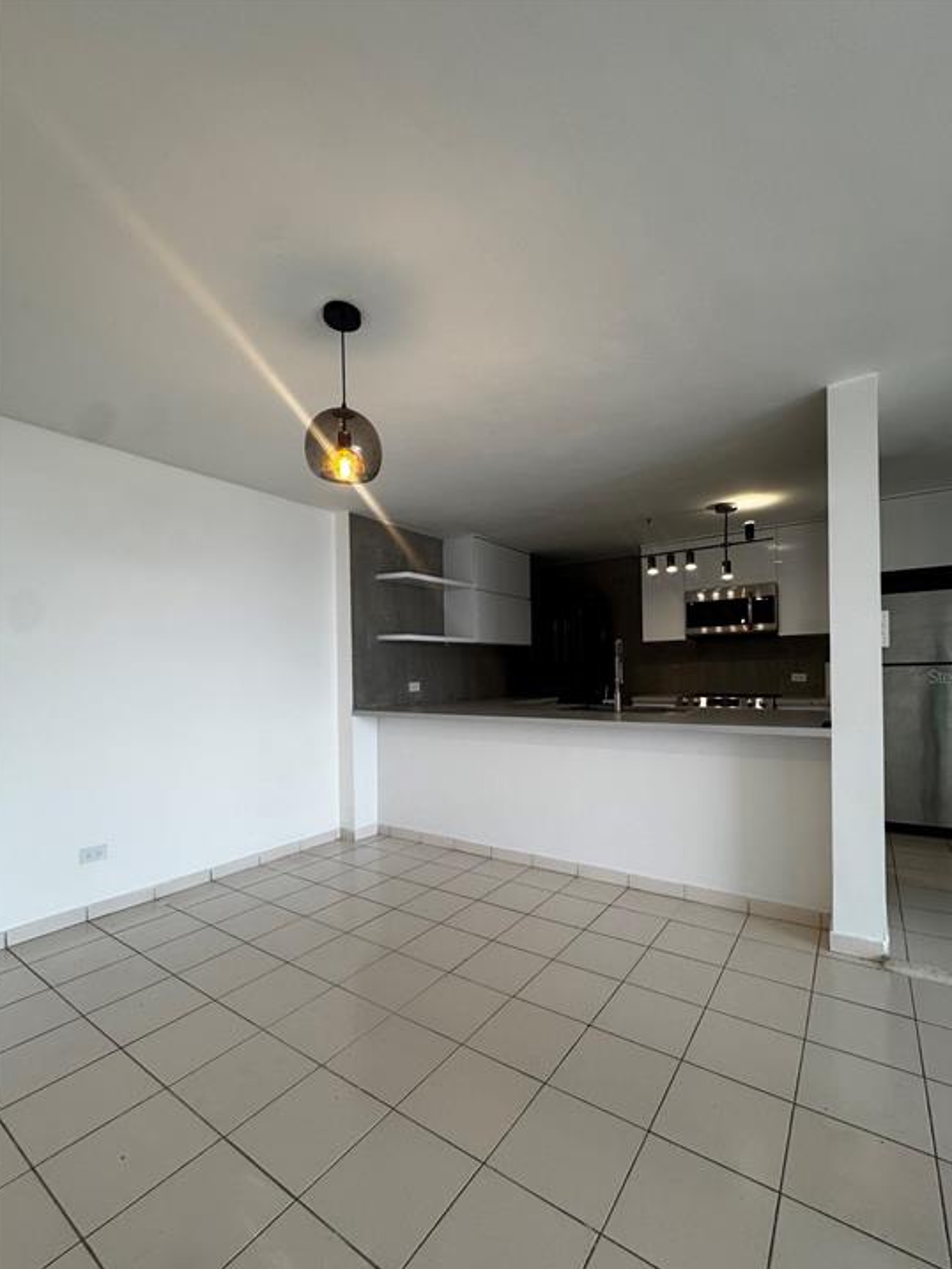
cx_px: 499
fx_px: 550
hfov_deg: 81.7
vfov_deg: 98.0
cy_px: 676
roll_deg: +1.2
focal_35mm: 15
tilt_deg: +0.1
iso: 200
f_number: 2.2
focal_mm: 2.22
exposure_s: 1/120
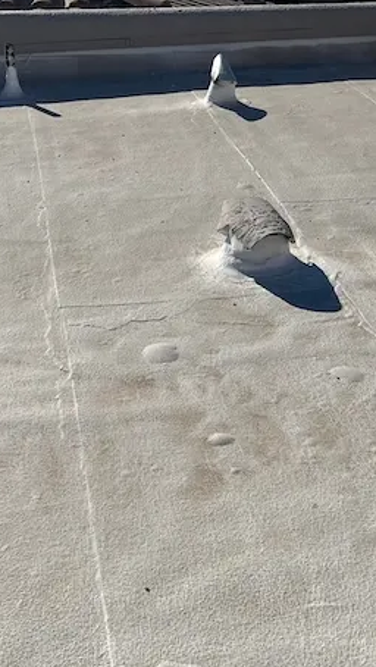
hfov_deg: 22.6
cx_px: 229
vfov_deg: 38.5
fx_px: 938
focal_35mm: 53
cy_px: 464
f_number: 1.6
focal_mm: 5.1
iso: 50
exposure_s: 1/9091
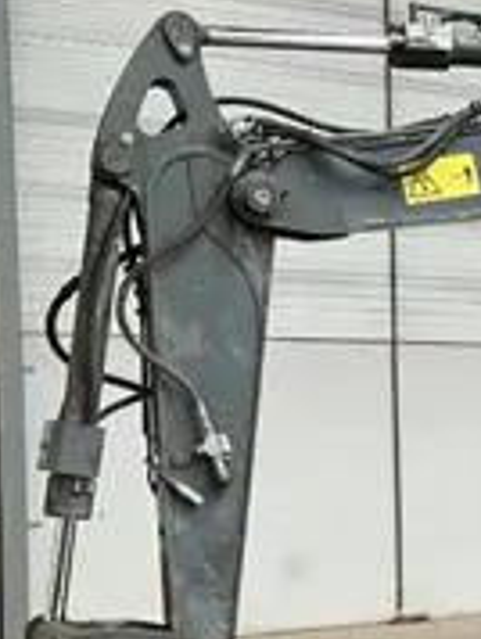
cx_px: 836
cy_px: 492
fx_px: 1442
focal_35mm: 78
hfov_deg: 16.3
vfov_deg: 24.7
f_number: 1.8
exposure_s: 1/60
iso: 80
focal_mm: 3
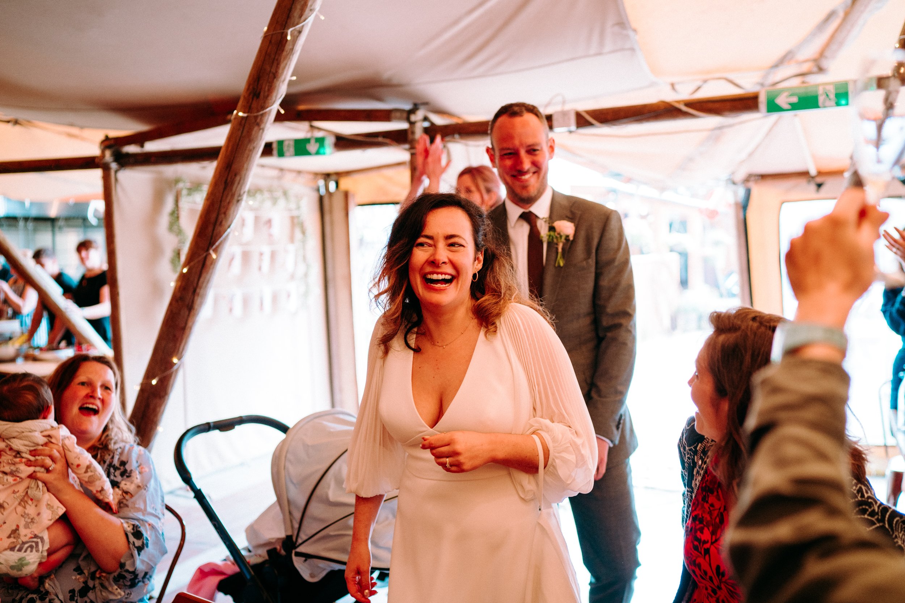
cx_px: 452
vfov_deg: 37.9
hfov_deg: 54.4
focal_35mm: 35
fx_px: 880
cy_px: 302
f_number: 2
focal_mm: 35
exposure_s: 1/250
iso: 640
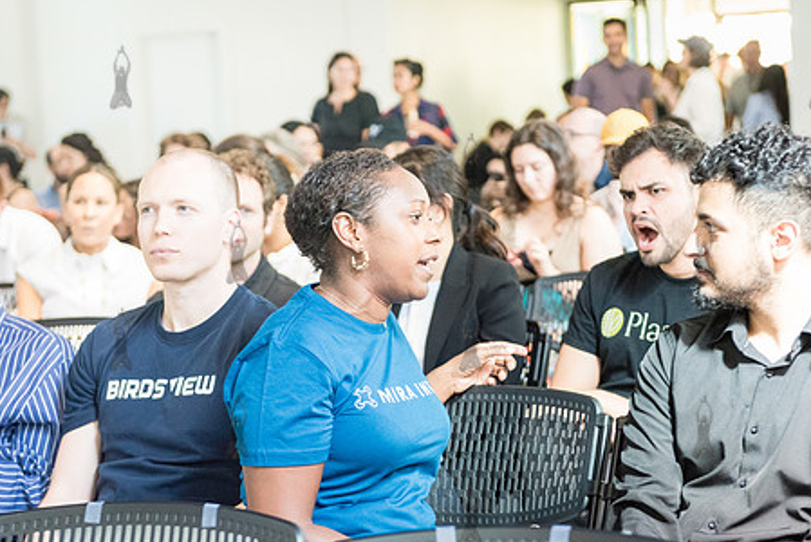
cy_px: 339
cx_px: 470
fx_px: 1803
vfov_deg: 17.1
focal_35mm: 80
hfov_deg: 25.3
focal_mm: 62
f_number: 3.2
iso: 5000
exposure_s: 1/200
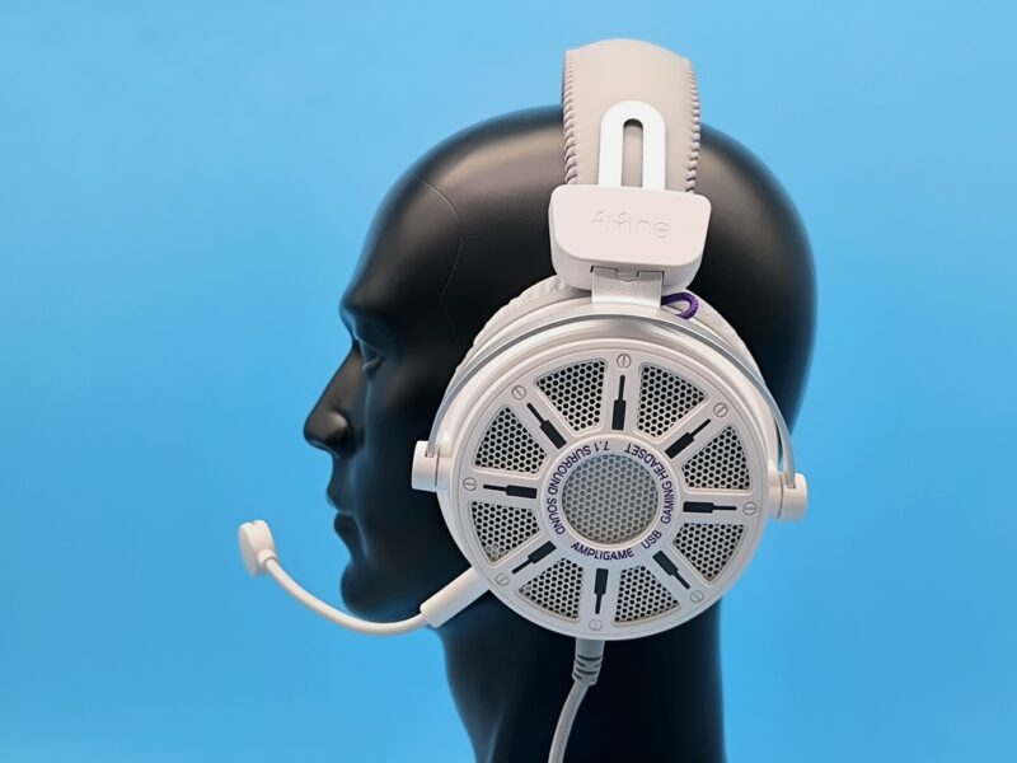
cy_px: 382
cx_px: 508
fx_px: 1146
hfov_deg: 47.9
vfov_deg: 36.8
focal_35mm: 39
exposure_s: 1/100
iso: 160
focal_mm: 6.14
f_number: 1.65
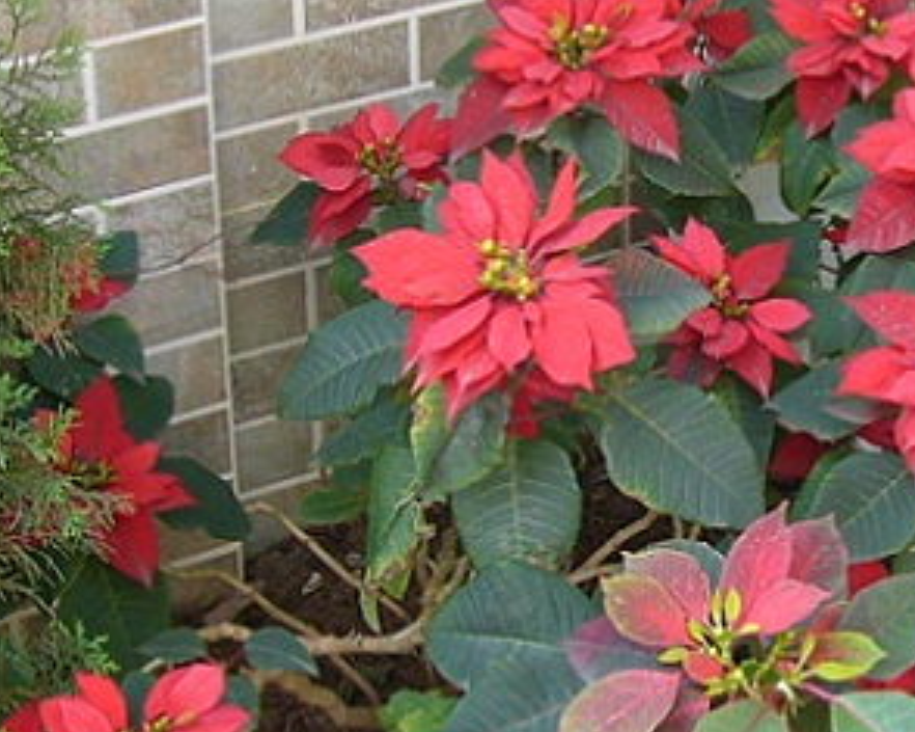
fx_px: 3655
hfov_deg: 14.0
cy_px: 218
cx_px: 1001
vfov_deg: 11.4
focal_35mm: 135
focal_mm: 6
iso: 80
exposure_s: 1/80
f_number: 2.9
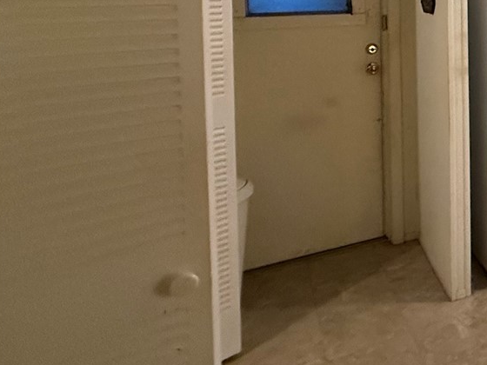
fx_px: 563
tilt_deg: -2.2
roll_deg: -0.8
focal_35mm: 40
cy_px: 2
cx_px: 686
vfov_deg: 33.0
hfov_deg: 31.2
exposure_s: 1/60
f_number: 2.2
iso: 640
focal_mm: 2.22
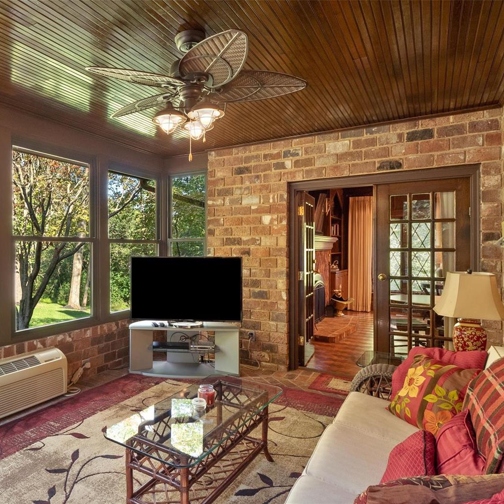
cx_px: 140
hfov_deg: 64.1
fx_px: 379
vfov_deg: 67.3
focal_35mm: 23
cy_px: 252
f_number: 5.6
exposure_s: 1/6
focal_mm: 9
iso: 400
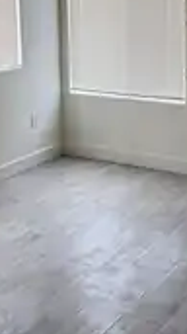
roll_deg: +0.5
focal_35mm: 61
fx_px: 539
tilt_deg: -4.7
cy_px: 53
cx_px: 138
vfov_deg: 33.1
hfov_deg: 19.6
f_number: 1.78
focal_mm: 6.76
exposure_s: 1/120
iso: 200
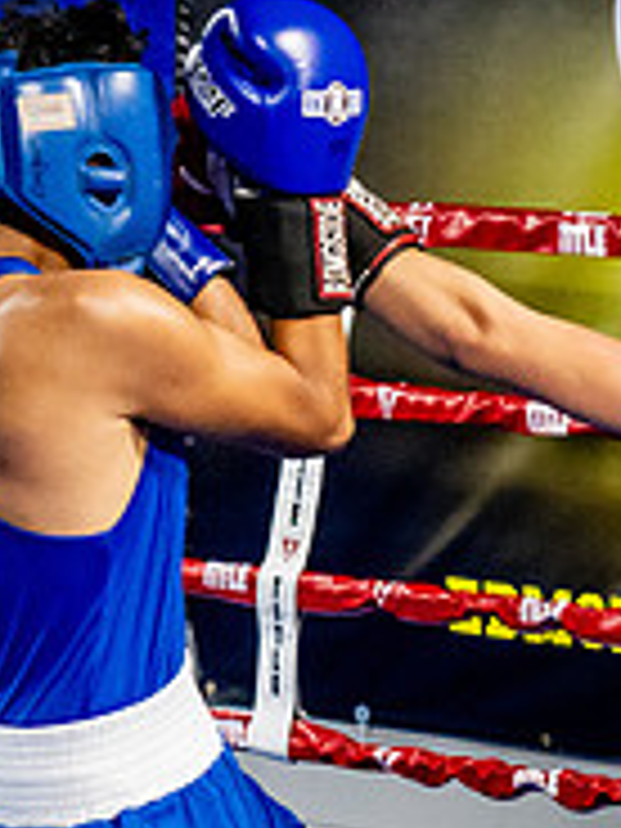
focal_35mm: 158
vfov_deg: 12.5
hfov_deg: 9.3
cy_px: 592
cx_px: 774
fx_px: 3779
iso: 5000
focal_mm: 35
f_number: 2.8
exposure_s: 1/800
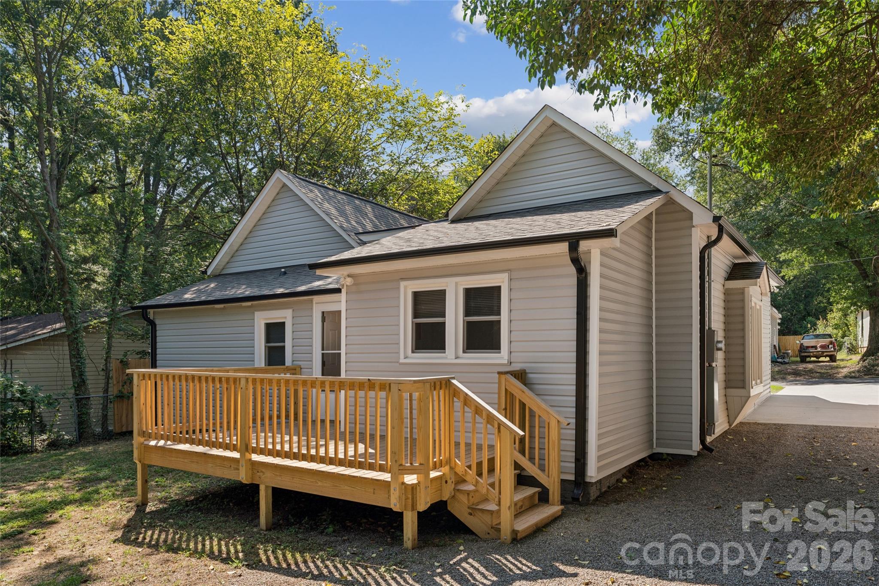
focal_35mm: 24
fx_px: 586
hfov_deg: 73.7
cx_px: 440
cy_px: 293
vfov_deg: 53.1
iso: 200
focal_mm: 24
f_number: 13
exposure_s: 1/60
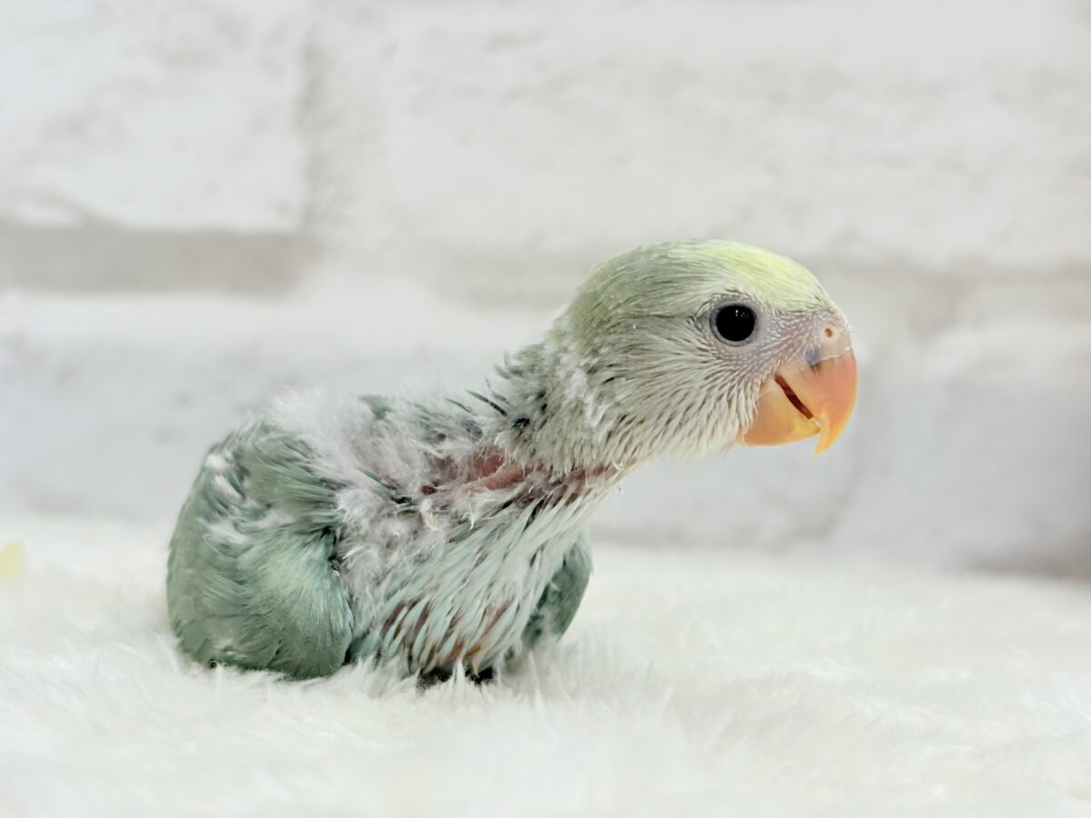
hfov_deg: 36.8
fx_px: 1639
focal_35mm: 52
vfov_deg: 28.0
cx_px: 546
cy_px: 409
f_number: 1.6
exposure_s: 1/100
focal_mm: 5.96
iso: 64
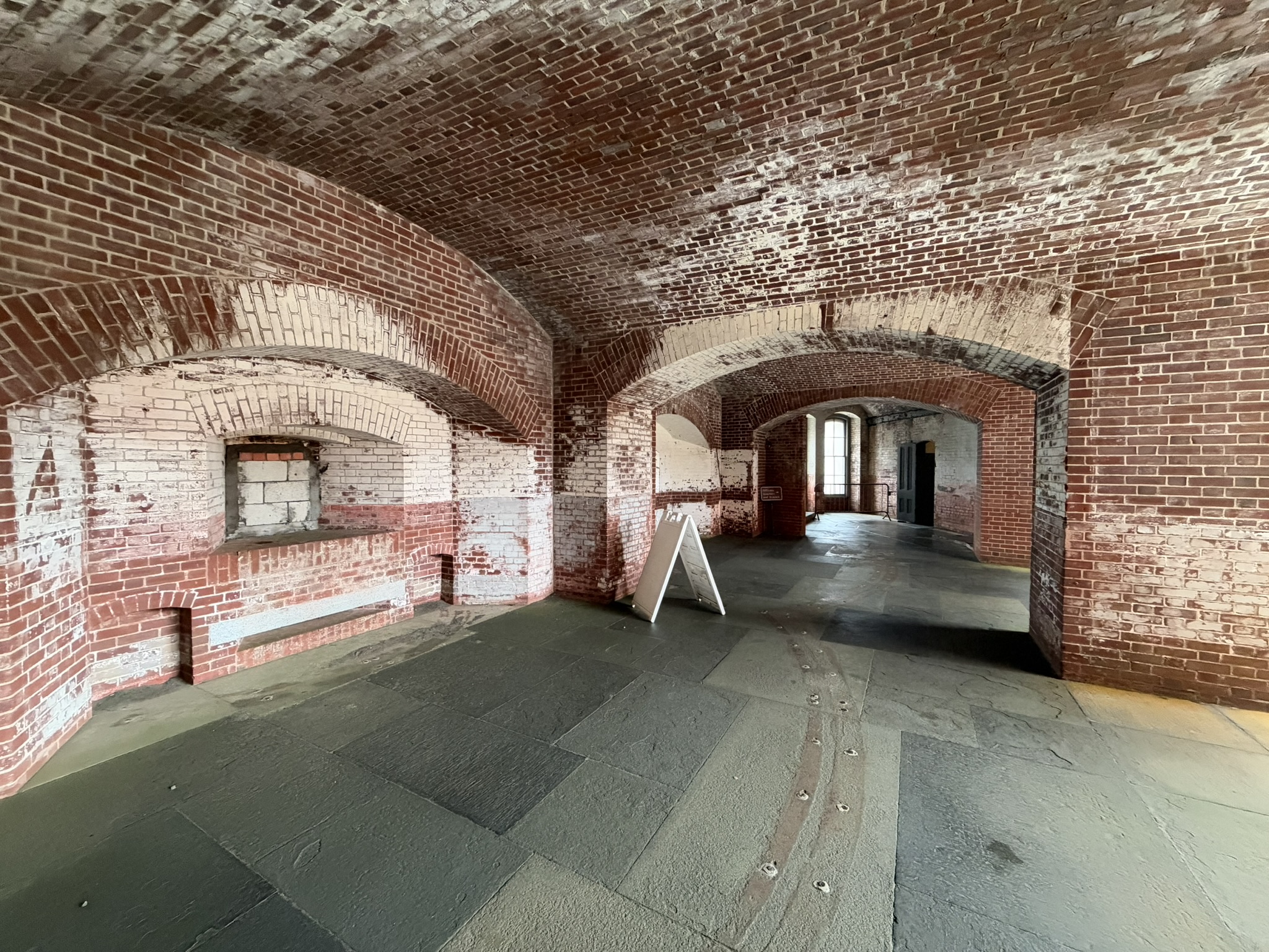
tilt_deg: -1.1
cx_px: 634
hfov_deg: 102.1
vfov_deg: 85.7
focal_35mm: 14
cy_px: 476
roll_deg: -0.2
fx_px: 513
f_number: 2.2
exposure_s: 1/60
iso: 800
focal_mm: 2.22
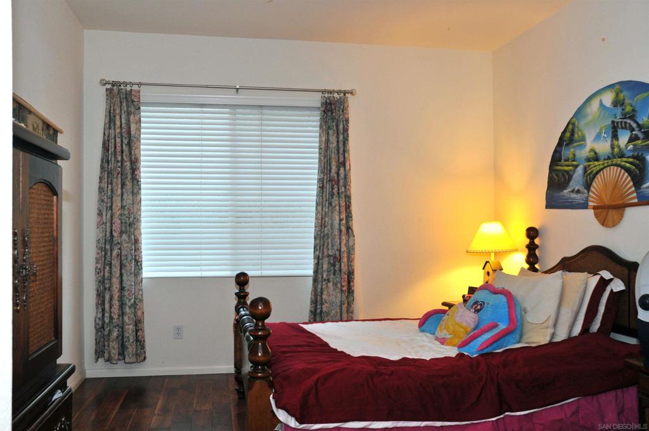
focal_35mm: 33
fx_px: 594
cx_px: 324
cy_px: 216
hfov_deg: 57.3
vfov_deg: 39.9
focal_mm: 22
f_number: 7.1
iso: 400
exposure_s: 1/15
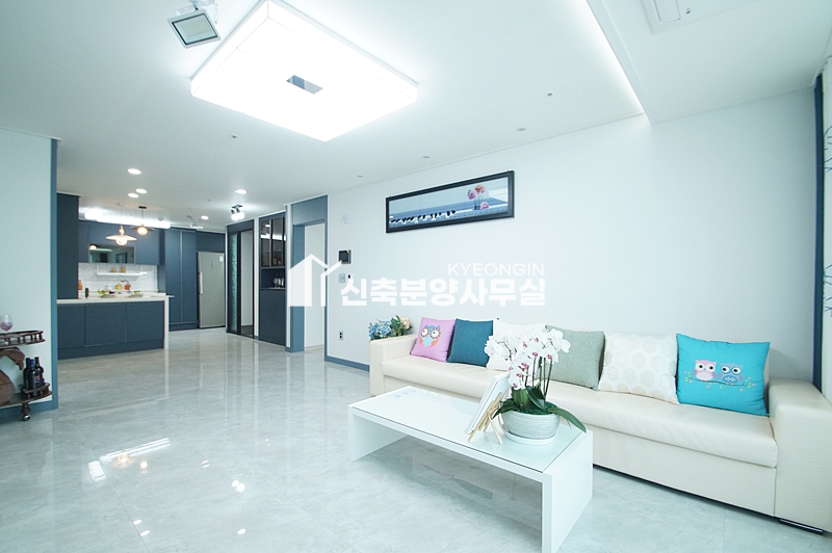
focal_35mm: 15
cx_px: 416
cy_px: 276
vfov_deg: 77.2
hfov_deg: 100.4
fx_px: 346
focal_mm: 10
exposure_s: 1/125
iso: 800
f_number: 5
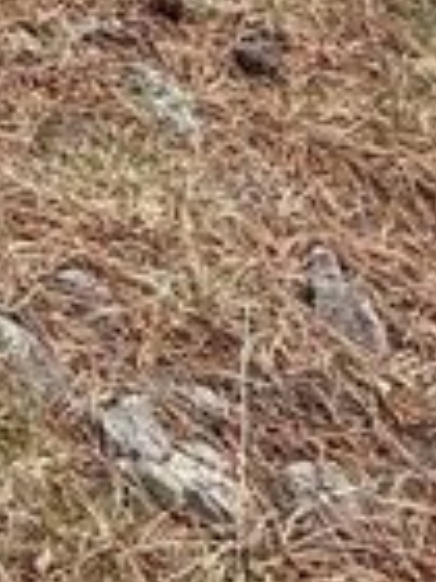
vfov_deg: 17.8
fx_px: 1293
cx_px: -490
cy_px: -578
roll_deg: -0.6
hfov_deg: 14.9
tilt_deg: -15.2
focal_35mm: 77
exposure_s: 1/201
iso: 64
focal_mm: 2.22
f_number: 2.2
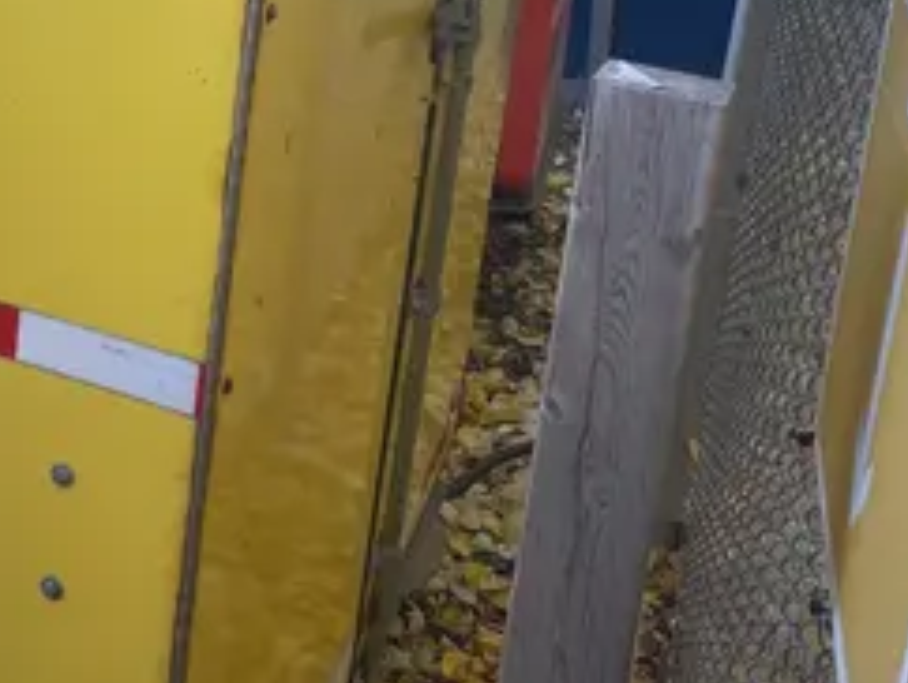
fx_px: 1549
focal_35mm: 59
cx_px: 49
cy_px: -47
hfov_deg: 30.8
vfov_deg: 23.5
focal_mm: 4.2
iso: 32
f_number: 1.6
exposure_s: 1/354
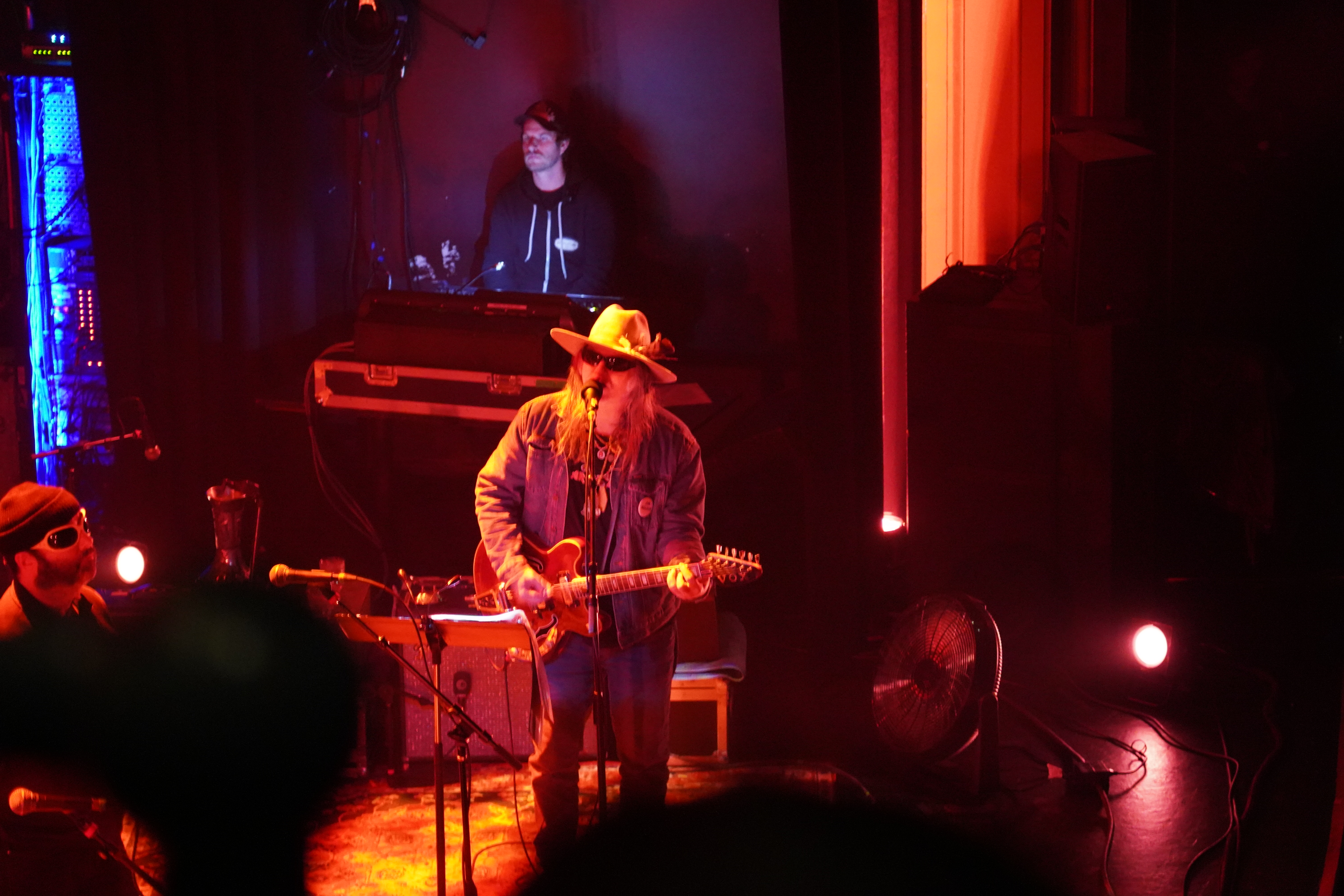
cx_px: 672
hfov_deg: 19.5
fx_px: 3920
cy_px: 448
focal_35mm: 105
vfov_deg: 13.0
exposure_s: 1/20
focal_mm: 105
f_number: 4
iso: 12800
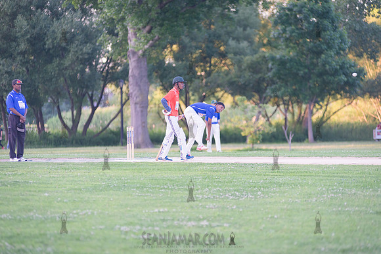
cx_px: 190
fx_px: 2117
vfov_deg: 6.9
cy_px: 127
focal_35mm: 200
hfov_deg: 10.3
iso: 1600
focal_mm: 200
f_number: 2.8
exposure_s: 1/800
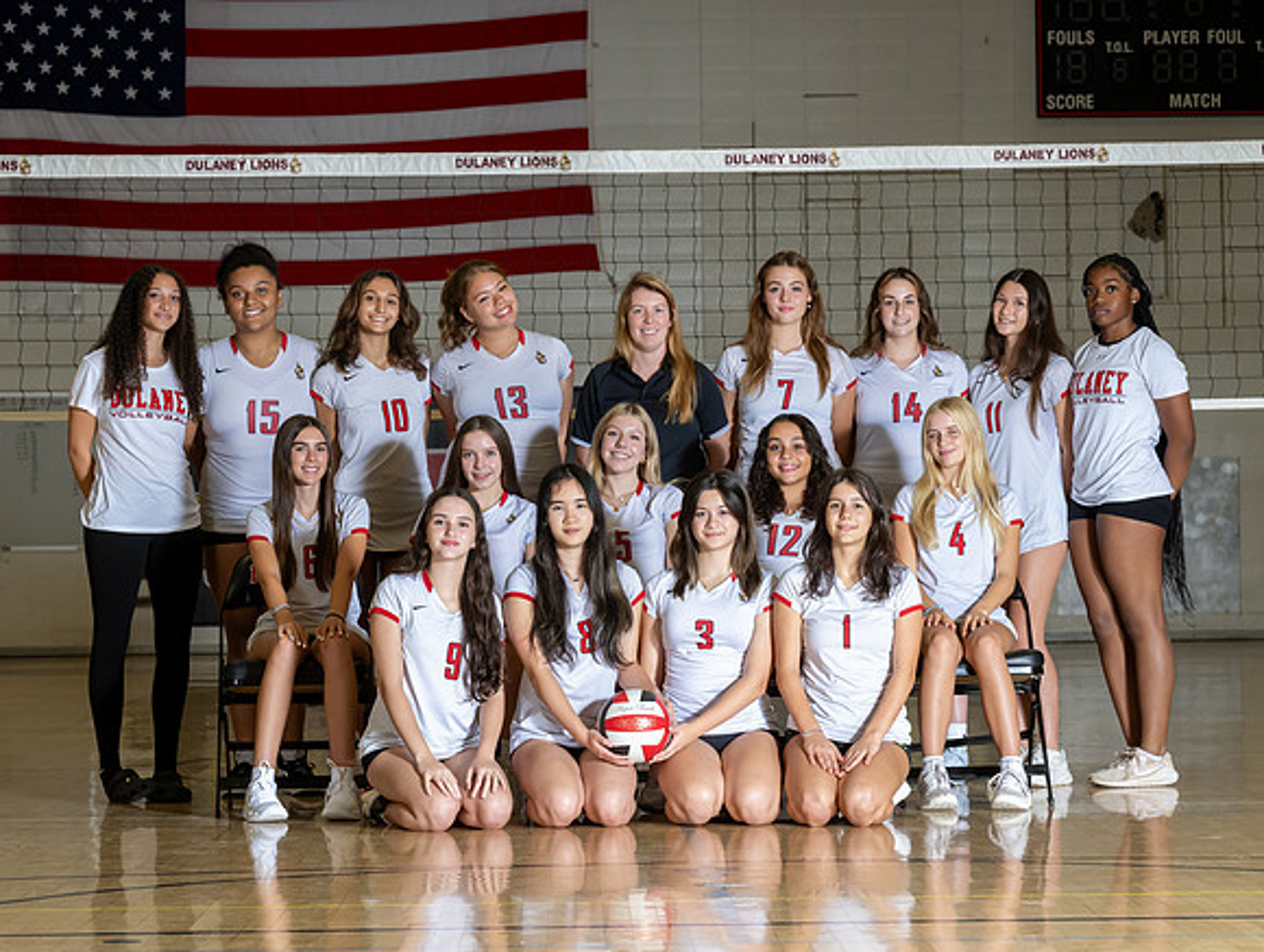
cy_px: 484
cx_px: 641
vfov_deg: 12.5
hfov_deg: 16.6
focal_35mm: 119
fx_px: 4336
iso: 1000
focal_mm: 70
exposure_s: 1/160
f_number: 6.3
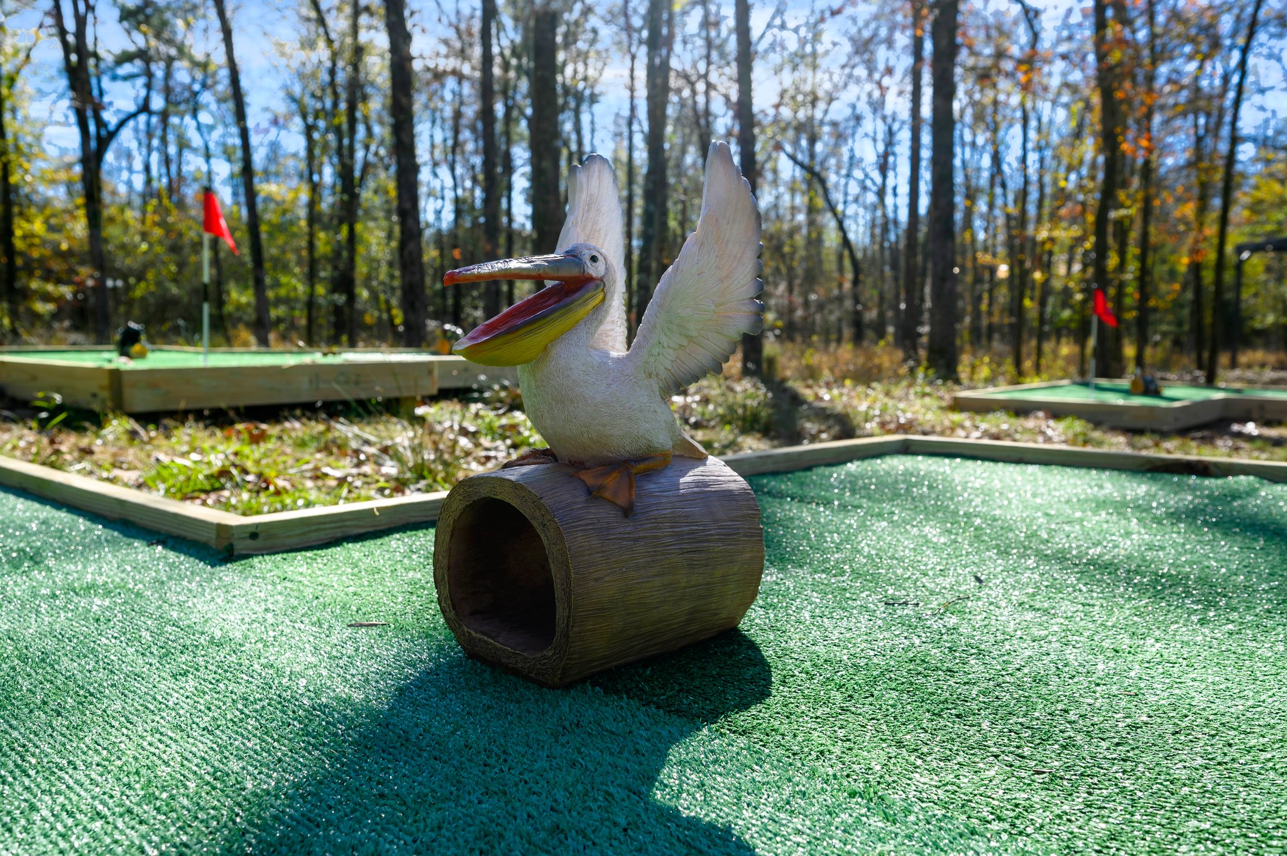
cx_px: 644
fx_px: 982
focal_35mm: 28
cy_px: 428
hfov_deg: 66.5
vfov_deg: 47.1
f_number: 8
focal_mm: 27.5
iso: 320
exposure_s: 1/320
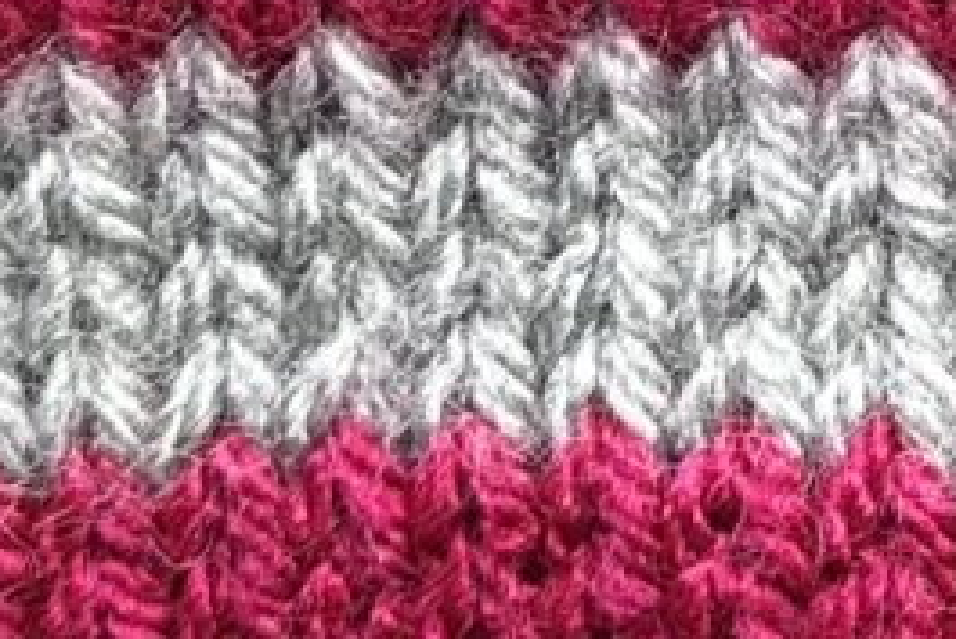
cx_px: 2121
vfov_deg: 5.0
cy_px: -1238
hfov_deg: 7.5
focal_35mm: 261
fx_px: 6934
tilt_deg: -89.2
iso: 80
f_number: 1.6
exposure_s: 1/121
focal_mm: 5.96
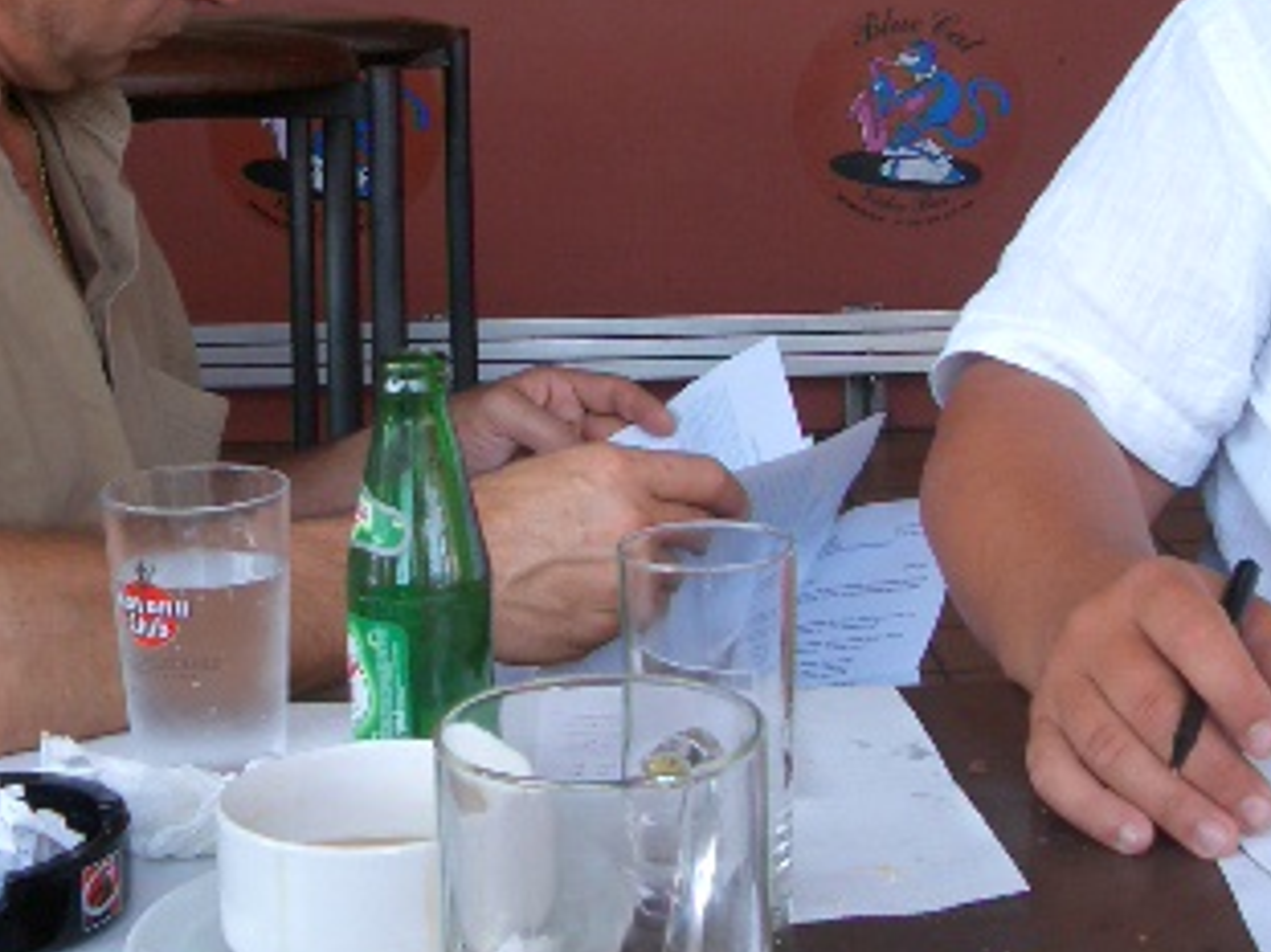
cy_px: 139
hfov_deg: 27.0
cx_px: 781
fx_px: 2643
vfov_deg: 20.1
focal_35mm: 72
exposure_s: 1/125
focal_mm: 5.8
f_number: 2.6
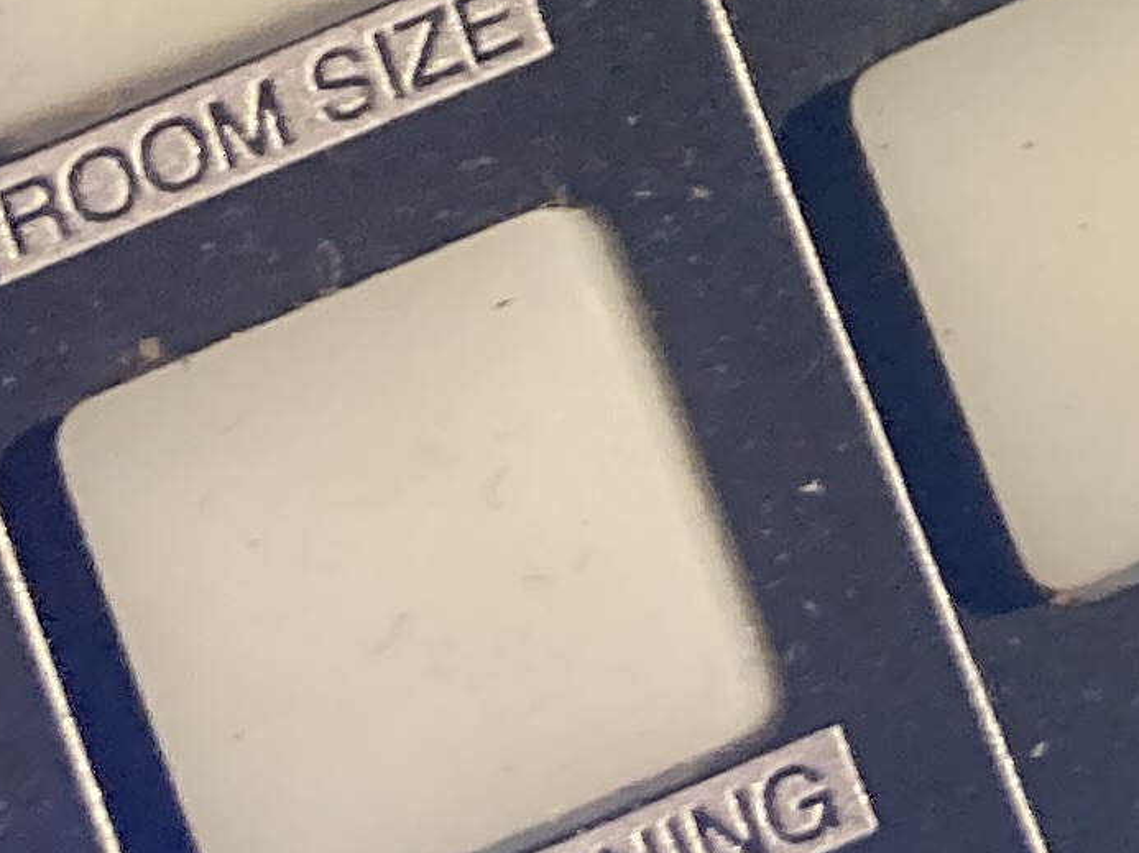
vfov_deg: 8.6
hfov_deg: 11.6
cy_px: -892
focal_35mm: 163
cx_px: 1736
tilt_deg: -57.2
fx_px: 5361
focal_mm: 3.99
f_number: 1.8
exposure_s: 1/51
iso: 160
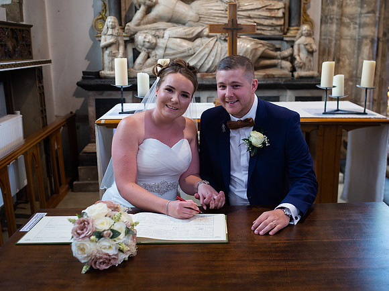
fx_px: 446
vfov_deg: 36.2
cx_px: 228
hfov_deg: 47.0
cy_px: 141
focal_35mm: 40
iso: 800
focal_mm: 35
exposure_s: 1/100
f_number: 2.8
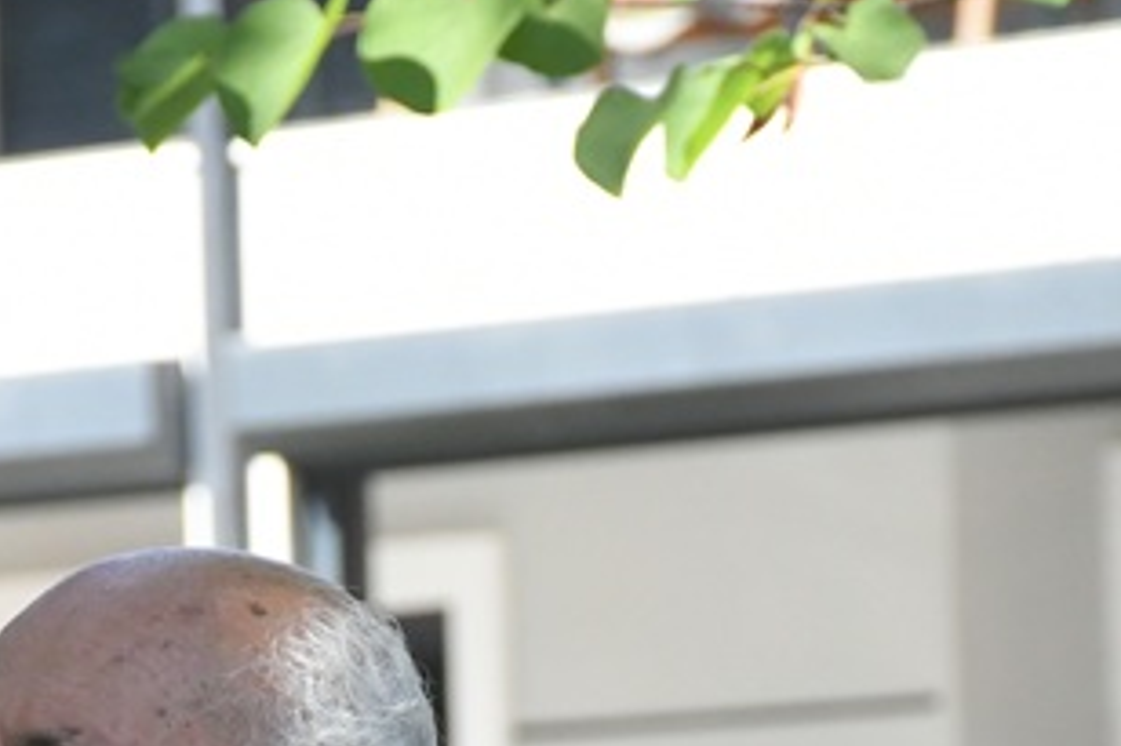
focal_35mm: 434
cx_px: 530
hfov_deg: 4.8
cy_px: 1237
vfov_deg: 3.2
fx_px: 13506
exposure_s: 1/1600
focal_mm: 80
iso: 1600
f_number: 5.6
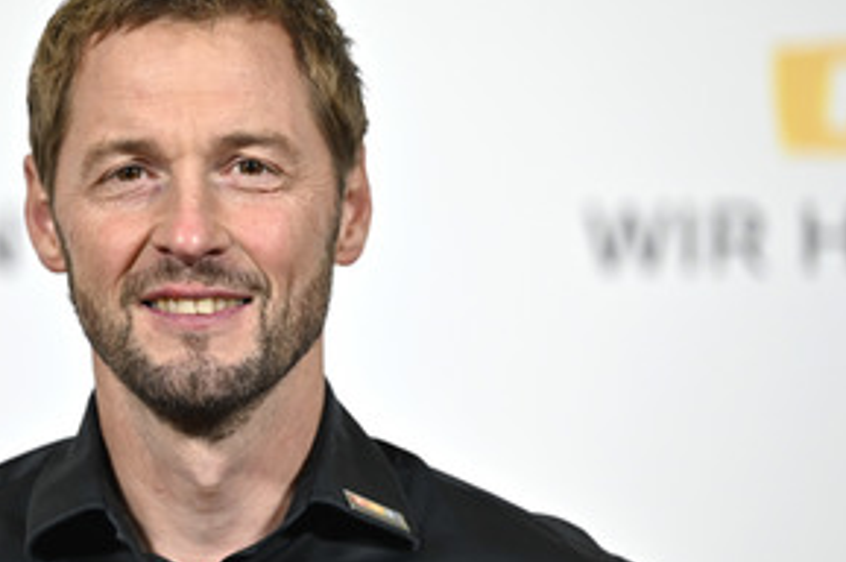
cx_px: 201
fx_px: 6220
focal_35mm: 265
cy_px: 337
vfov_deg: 5.2
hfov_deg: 7.8
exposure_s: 1/640
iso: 800
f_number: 2.8
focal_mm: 170
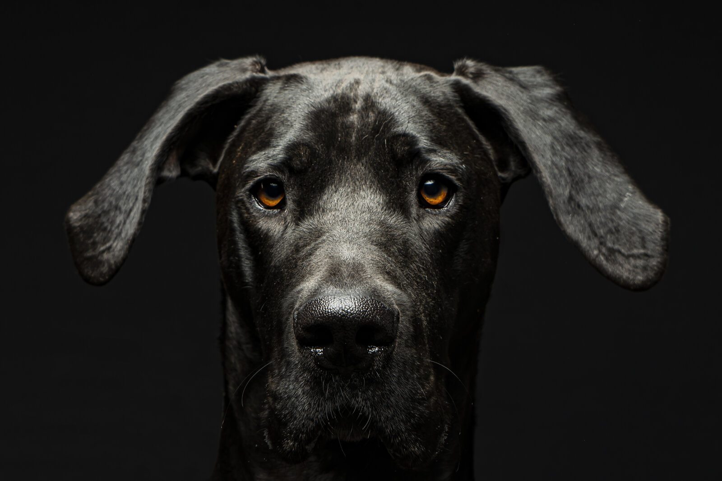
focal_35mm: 70
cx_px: 361
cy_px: 240
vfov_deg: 19.5
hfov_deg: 28.8
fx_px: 1404
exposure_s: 1/125
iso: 125
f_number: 8
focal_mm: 70
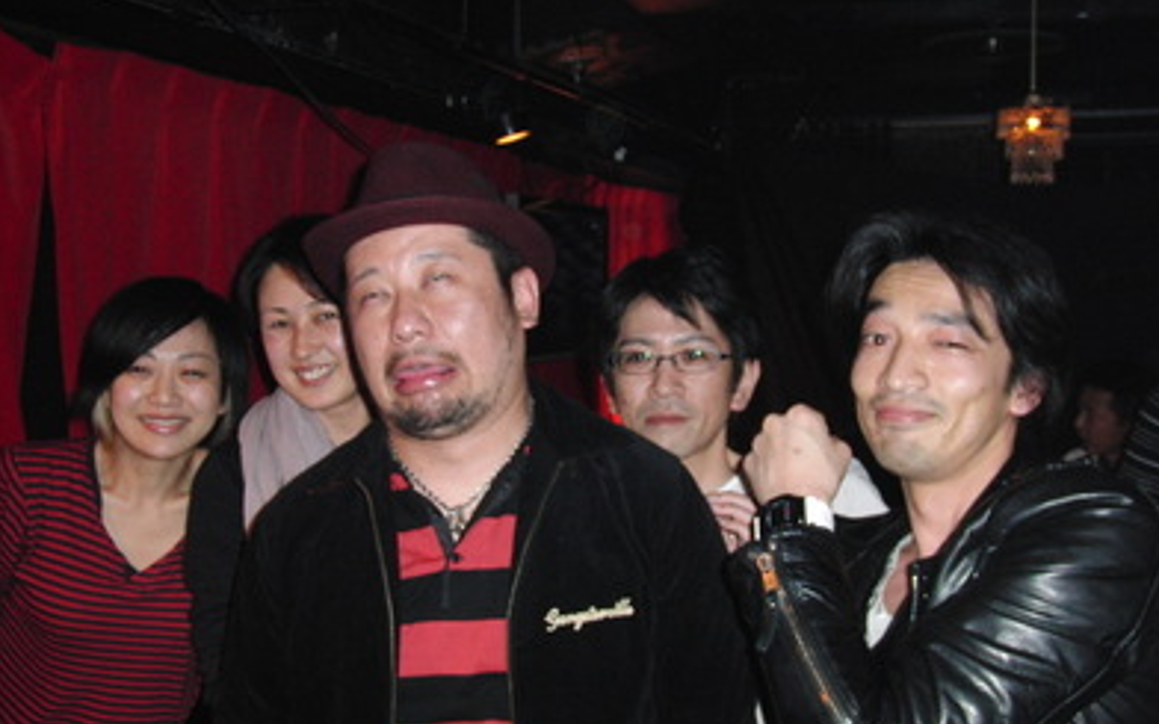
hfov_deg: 49.3
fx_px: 1263
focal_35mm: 40
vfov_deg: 32.0
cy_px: 358
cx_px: 580
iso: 400
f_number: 3.6
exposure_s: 1/15
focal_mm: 6.42
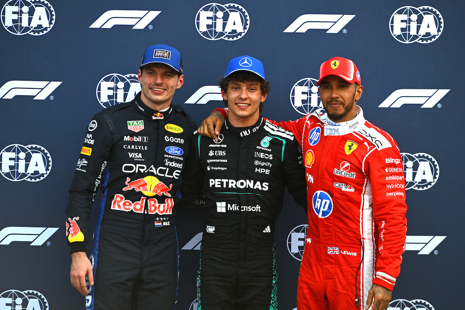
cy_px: 155
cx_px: 232
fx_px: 2583
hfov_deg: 10.3
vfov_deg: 6.9
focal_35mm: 200
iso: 400
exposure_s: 1/1000
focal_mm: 200
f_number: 4
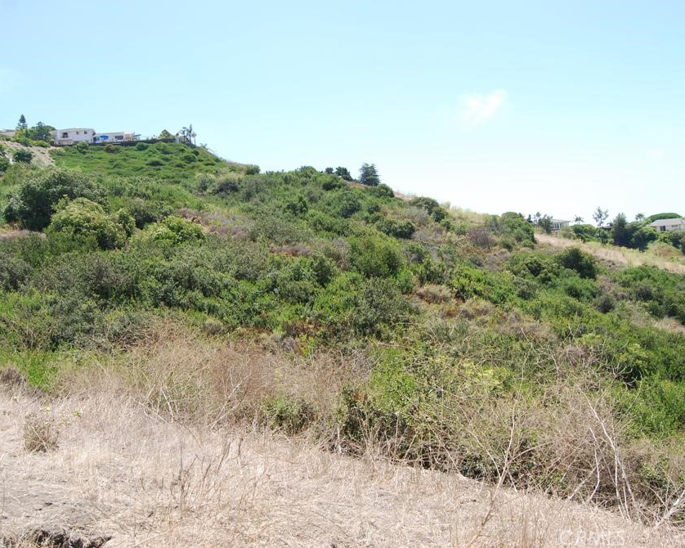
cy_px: 270
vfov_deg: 47.1
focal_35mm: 31
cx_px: 358
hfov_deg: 57.2
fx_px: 628
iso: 100
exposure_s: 1/200
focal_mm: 18
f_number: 7.1
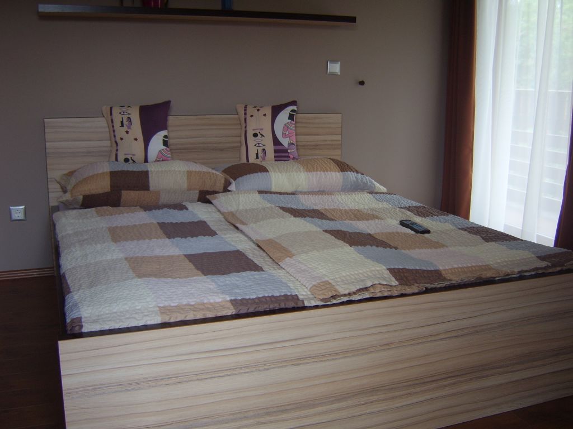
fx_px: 513
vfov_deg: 45.4
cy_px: 214
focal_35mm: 31
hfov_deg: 58.4
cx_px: 286
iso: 100
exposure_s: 1/60
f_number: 2.7
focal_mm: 8.13
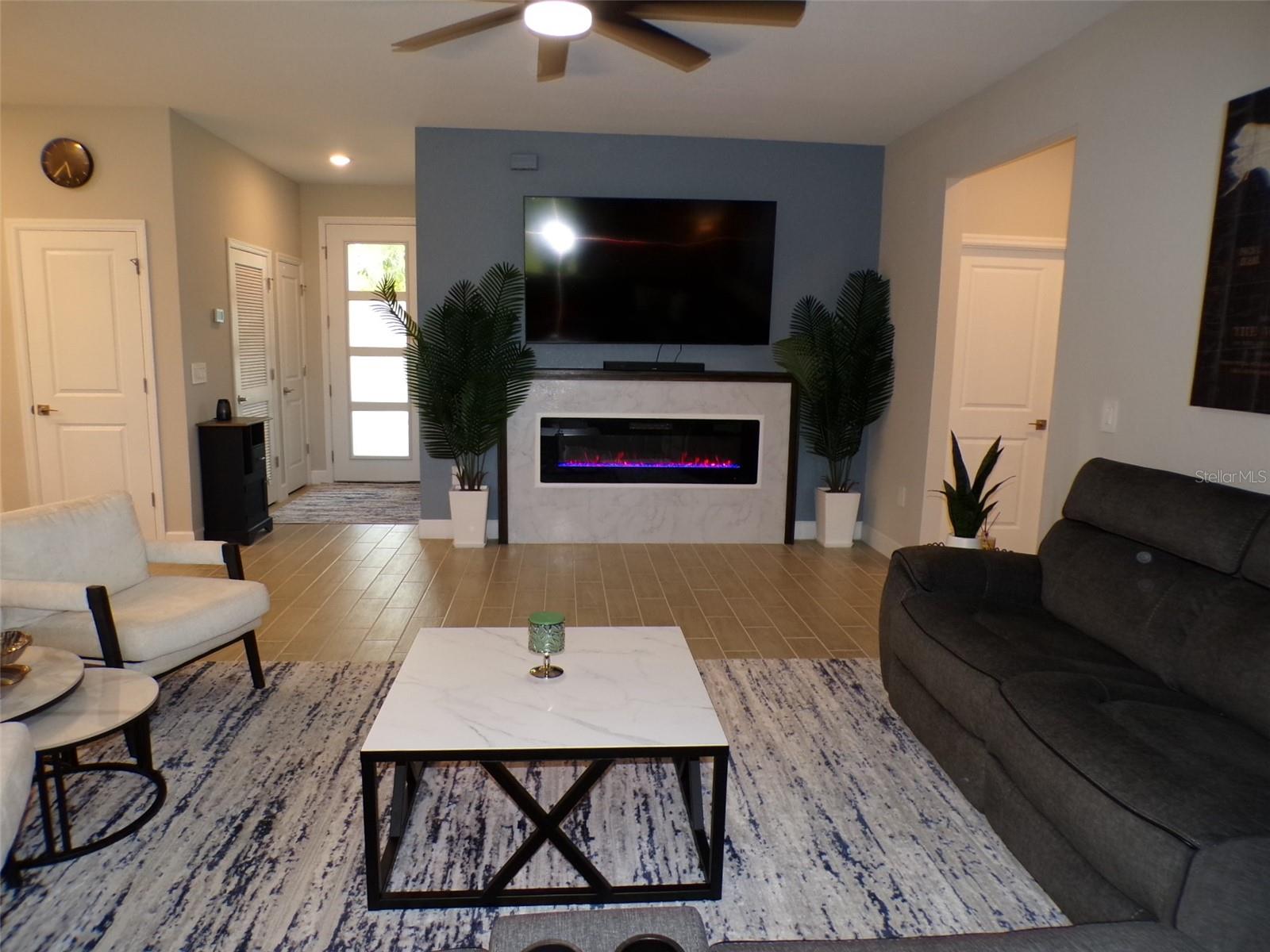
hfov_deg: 71.6
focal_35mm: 24
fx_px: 881
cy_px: 476
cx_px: 635
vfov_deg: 56.8
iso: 200
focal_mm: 4.3
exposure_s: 1/34
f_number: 3
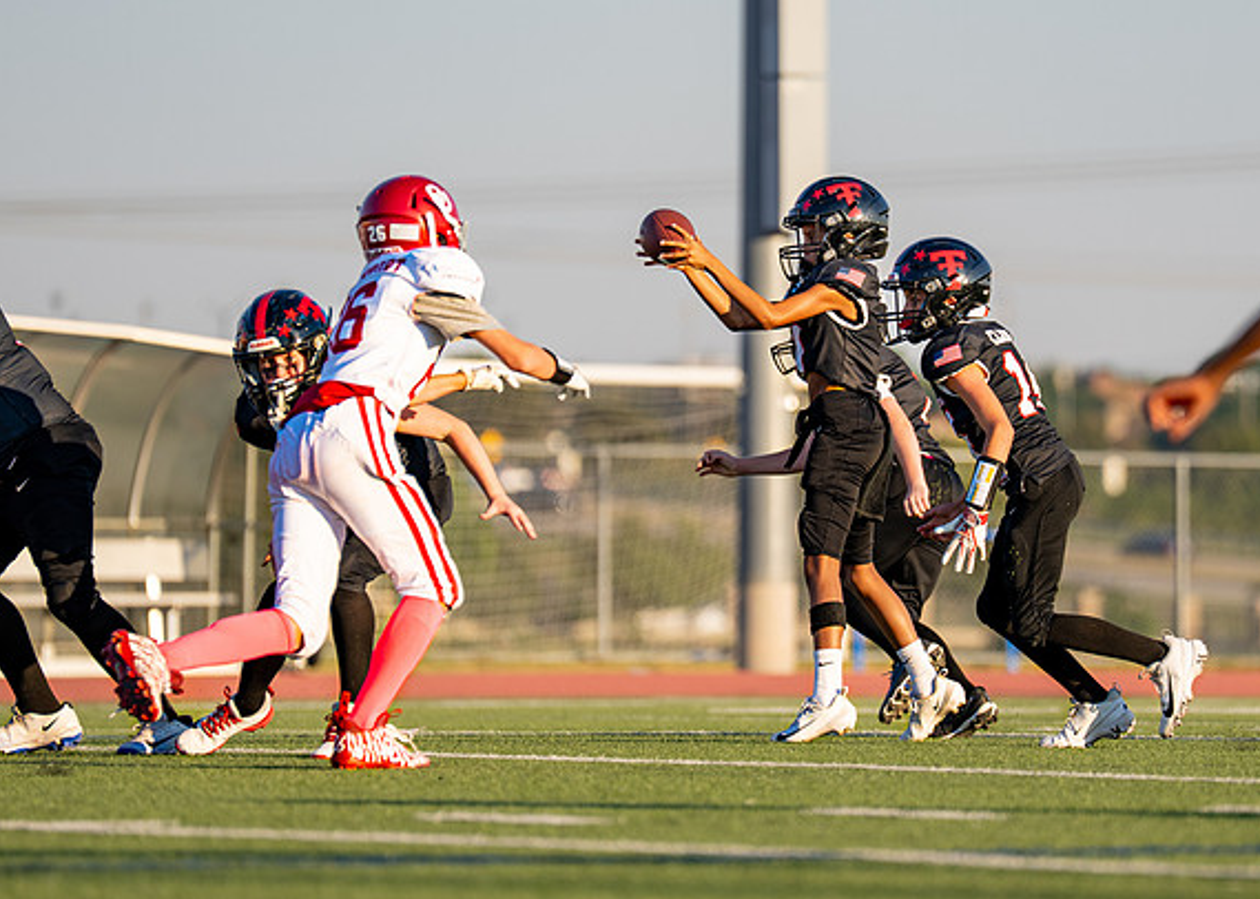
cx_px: 786
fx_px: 11769
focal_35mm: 329
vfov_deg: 4.4
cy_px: 373
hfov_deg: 6.1
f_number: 2.8
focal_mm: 200
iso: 100
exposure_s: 1/1250
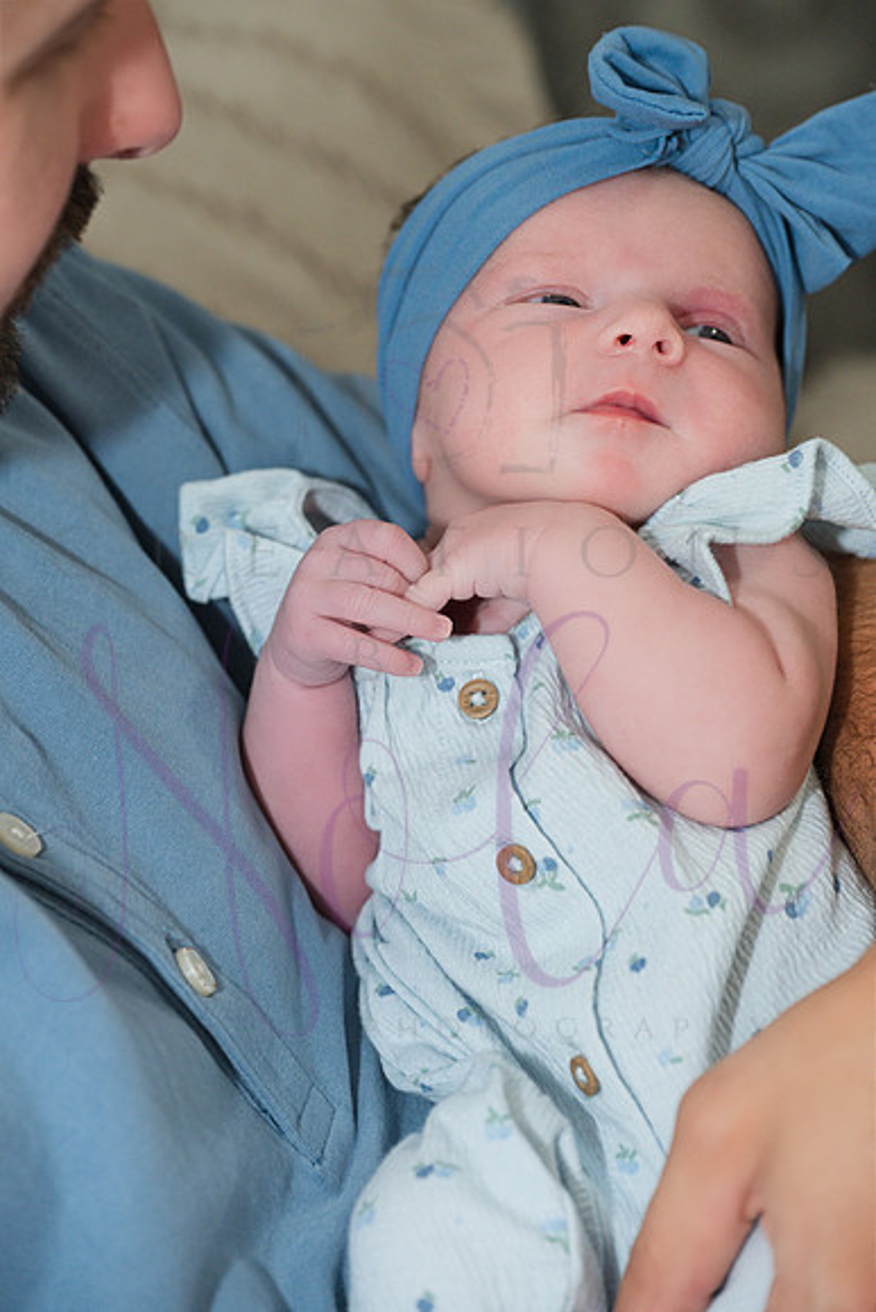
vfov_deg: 23.9
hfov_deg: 16.1
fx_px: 3100
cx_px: 438
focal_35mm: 85
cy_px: 656
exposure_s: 1/200
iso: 800
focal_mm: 85
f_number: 4.5
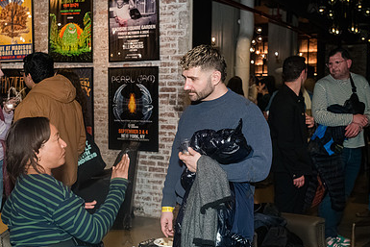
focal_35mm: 53
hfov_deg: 37.2
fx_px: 545
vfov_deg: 25.5
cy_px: 135
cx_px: 127
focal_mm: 35
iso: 8000
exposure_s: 1/400
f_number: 5
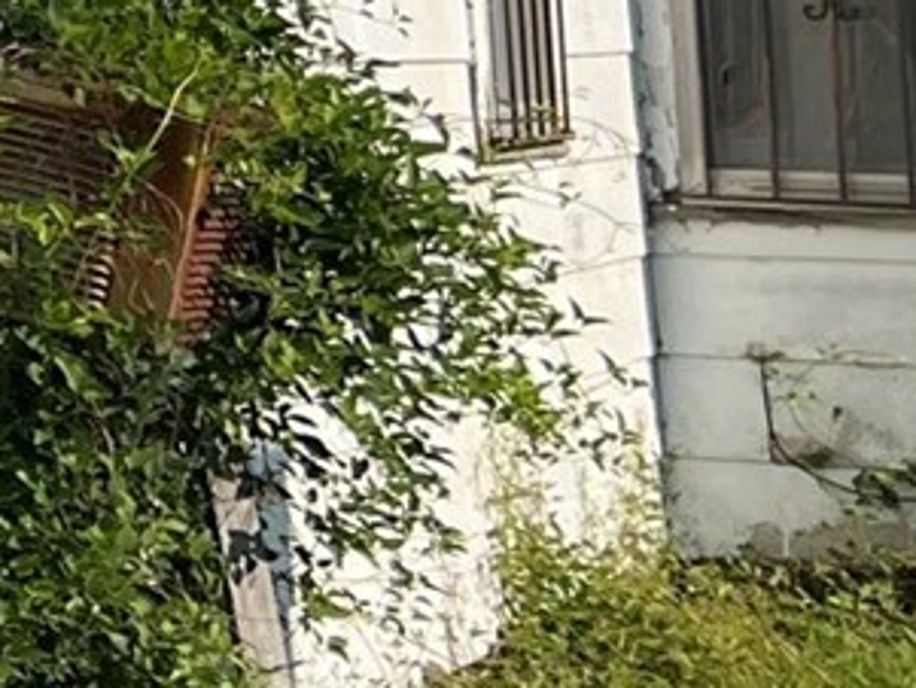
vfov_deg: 8.5
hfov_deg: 9.2
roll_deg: -1.1
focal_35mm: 166
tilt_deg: +6.4
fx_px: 4394
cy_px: -648
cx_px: -1923
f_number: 1.5
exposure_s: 1/5076
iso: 50
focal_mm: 5.7
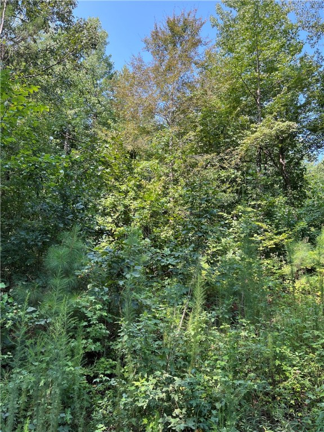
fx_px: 324
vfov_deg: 67.3
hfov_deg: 53.1
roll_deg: -2.7
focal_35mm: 26
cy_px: 216
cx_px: 162
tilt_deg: +15.0
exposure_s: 1/422
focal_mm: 5.1
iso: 50
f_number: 1.6
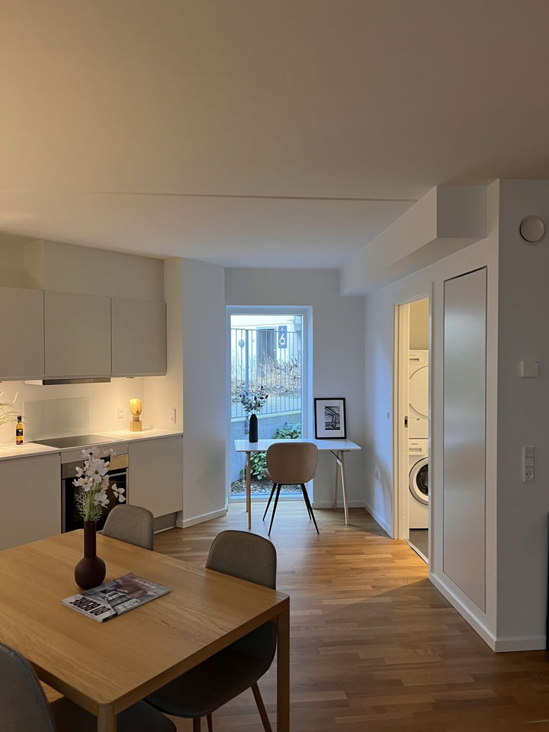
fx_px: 550
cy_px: 366
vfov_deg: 67.3
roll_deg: +1.4
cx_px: 274
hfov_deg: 53.1
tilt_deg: -0.2
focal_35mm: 26
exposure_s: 1/50
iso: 125
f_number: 1.5
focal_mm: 5.7
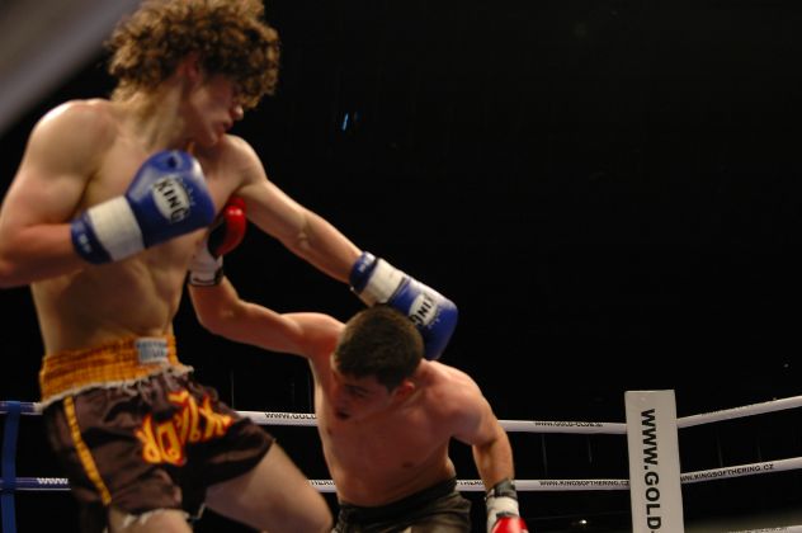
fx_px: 1402
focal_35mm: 63
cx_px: 401
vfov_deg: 21.5
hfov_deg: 31.9
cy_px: 266
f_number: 2.8
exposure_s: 1/400
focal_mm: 42
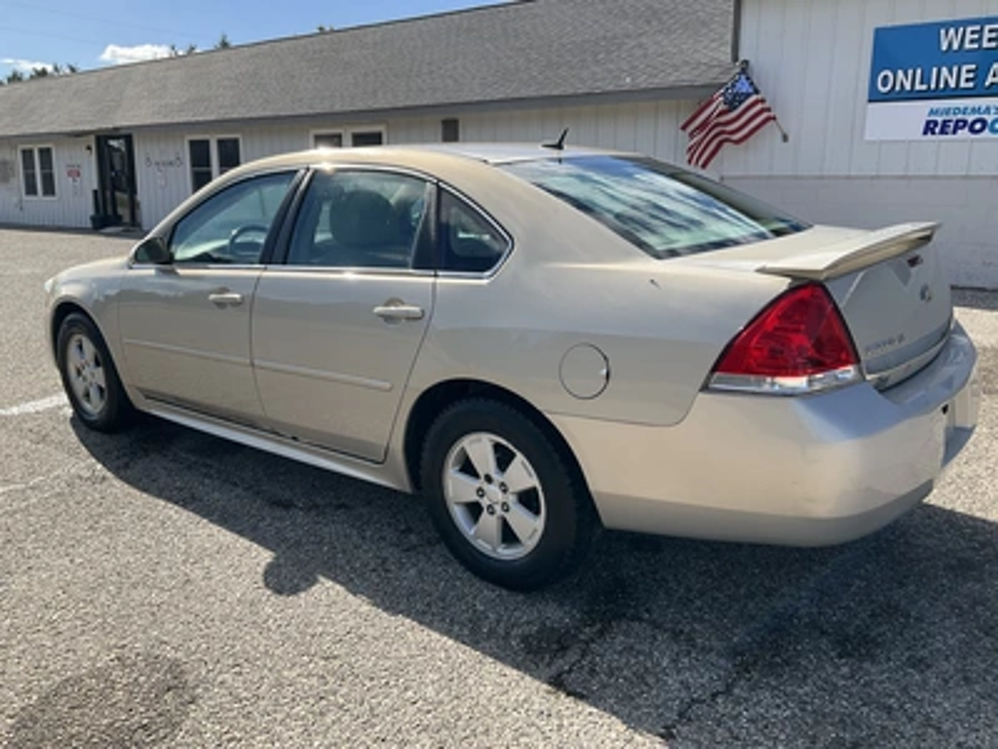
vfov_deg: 48.2
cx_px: 499
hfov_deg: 61.7
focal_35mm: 29
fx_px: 836
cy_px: 374
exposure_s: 1/1195
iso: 25
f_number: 1.8
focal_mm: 3
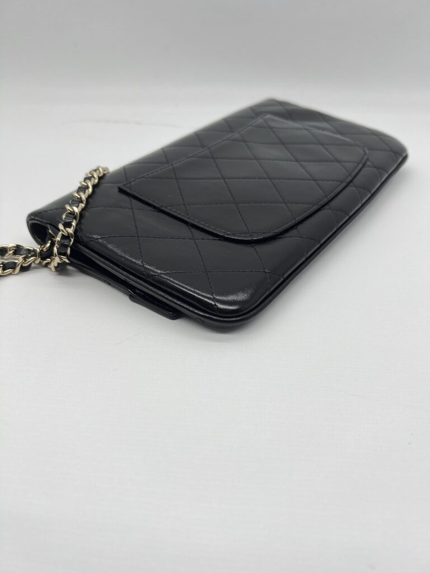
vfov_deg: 67.3
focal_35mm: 26
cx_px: 215
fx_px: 431
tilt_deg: -35.4
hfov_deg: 53.1
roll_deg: -0.4
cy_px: 286
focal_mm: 5.7
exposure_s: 1/190
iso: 40
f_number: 1.5
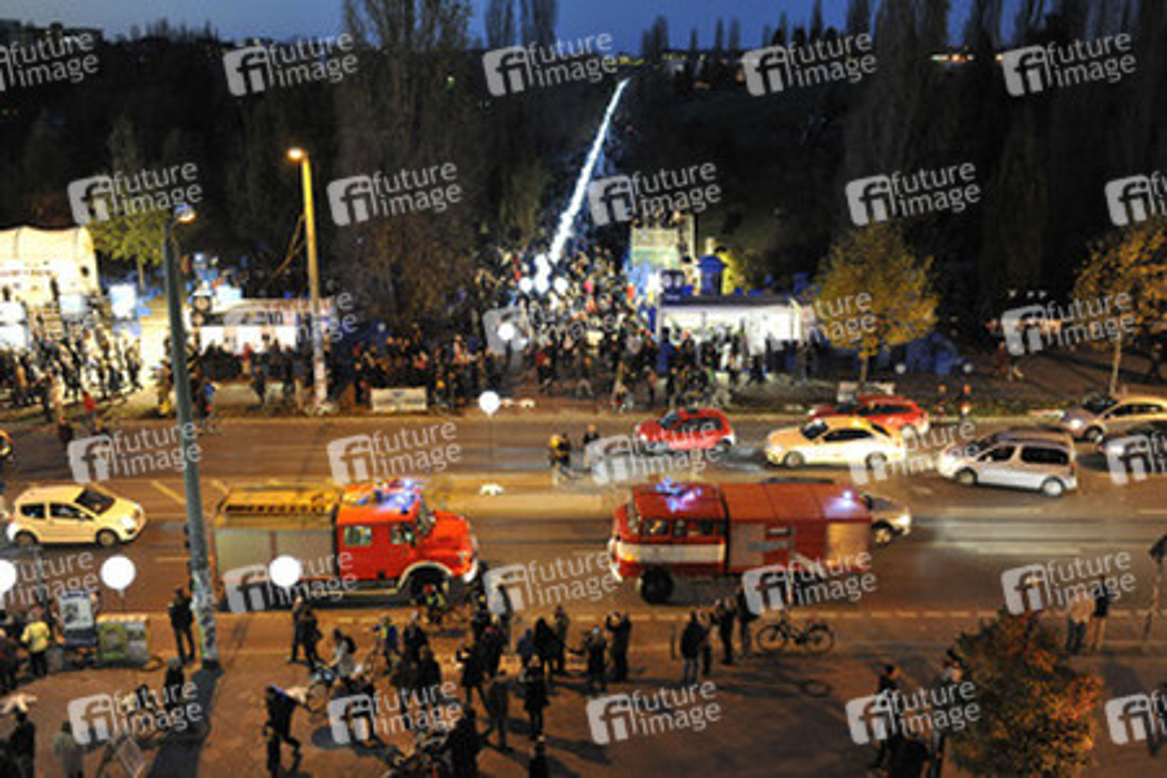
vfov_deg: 37.9
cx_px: 584
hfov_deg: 54.4
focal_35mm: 35
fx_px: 1134
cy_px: 389
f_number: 2
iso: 3200
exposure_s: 1/50
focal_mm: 35
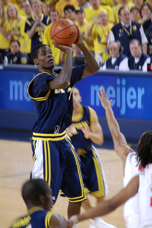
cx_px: 76
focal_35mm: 262
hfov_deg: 5.2
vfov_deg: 7.8
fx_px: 1662
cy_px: 114
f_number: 5.6
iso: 800
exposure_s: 1/80
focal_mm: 175
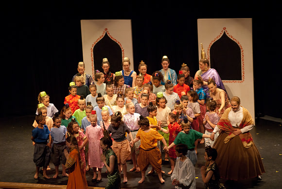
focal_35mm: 120
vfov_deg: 11.4
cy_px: 94
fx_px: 941
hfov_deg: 17.0
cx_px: 141
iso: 1000
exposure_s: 1/125
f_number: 2.8
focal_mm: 80
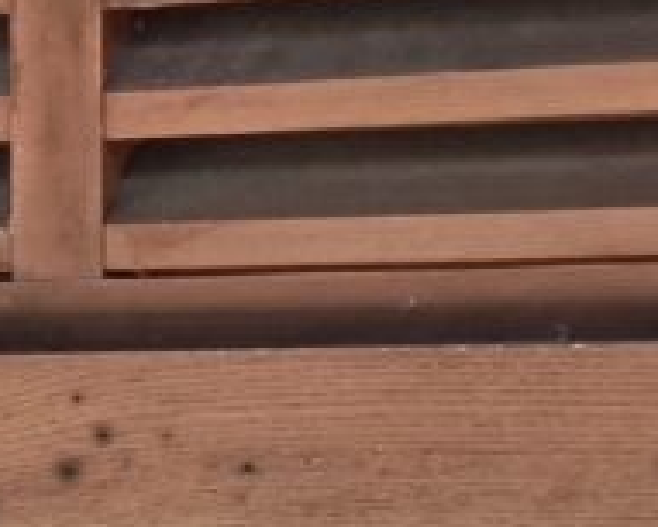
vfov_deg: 7.3
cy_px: 1088
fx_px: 3975
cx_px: -196
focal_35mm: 204
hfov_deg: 9.3
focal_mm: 4.7
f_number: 1.7
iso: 50
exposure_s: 1/135
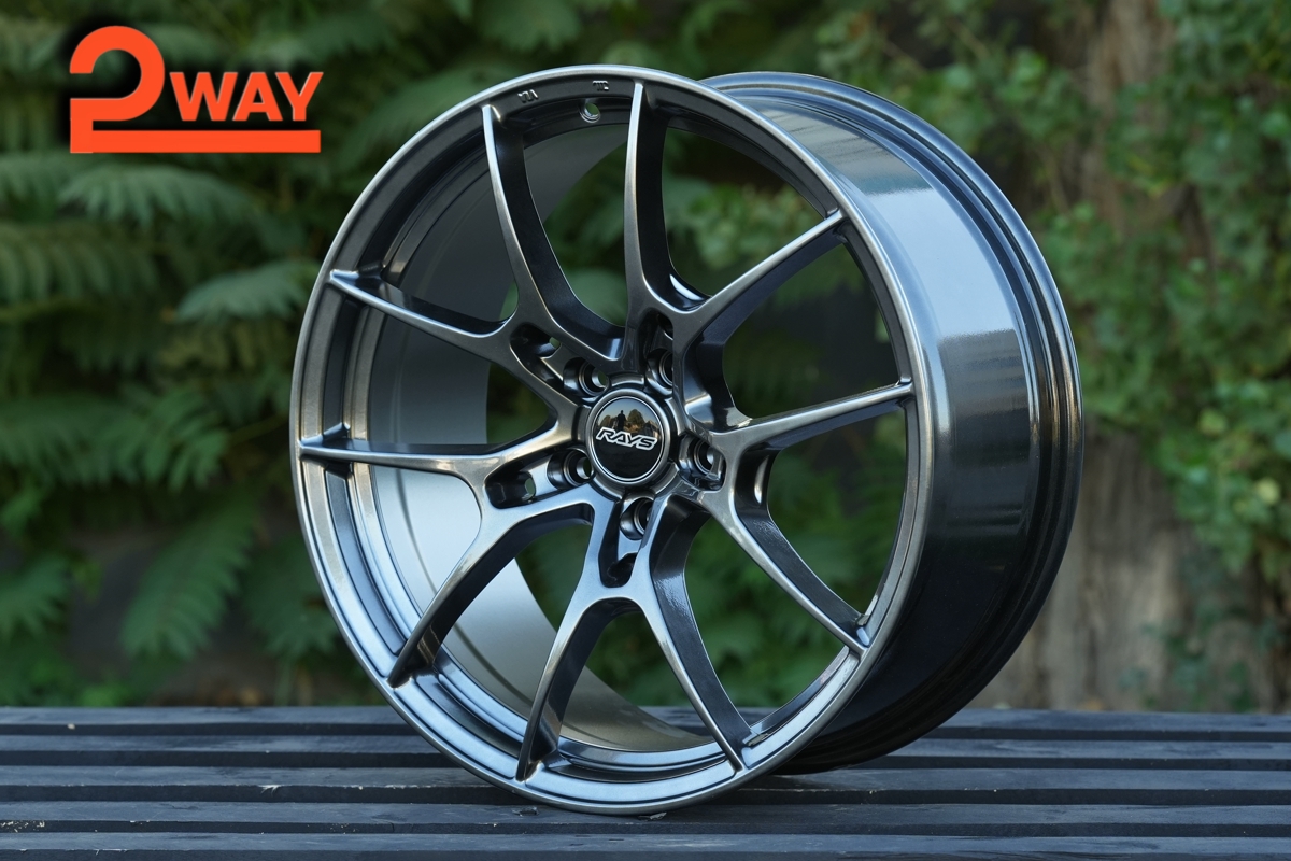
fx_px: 3048
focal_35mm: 85
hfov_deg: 23.9
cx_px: 646
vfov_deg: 16.1
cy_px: 430
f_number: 5
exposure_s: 1/250
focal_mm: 85
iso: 640
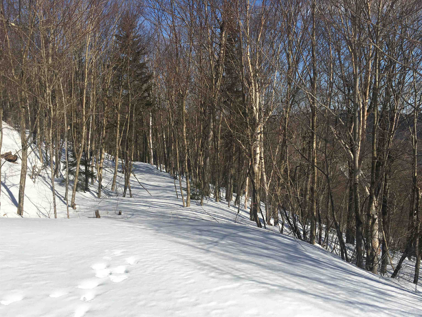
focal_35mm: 29
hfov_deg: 61.7
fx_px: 354
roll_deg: +0.7
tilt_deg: -5.6
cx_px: 211
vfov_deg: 48.2
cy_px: 158
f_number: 2.2
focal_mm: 4.15
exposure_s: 1/2747
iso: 25
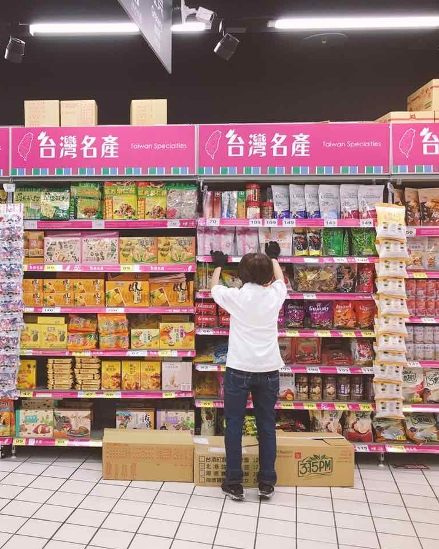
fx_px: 617
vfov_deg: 47.9
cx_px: 100
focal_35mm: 38
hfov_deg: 38.0
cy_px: 275
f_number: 2.2
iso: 40
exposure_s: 1/30
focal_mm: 4.15
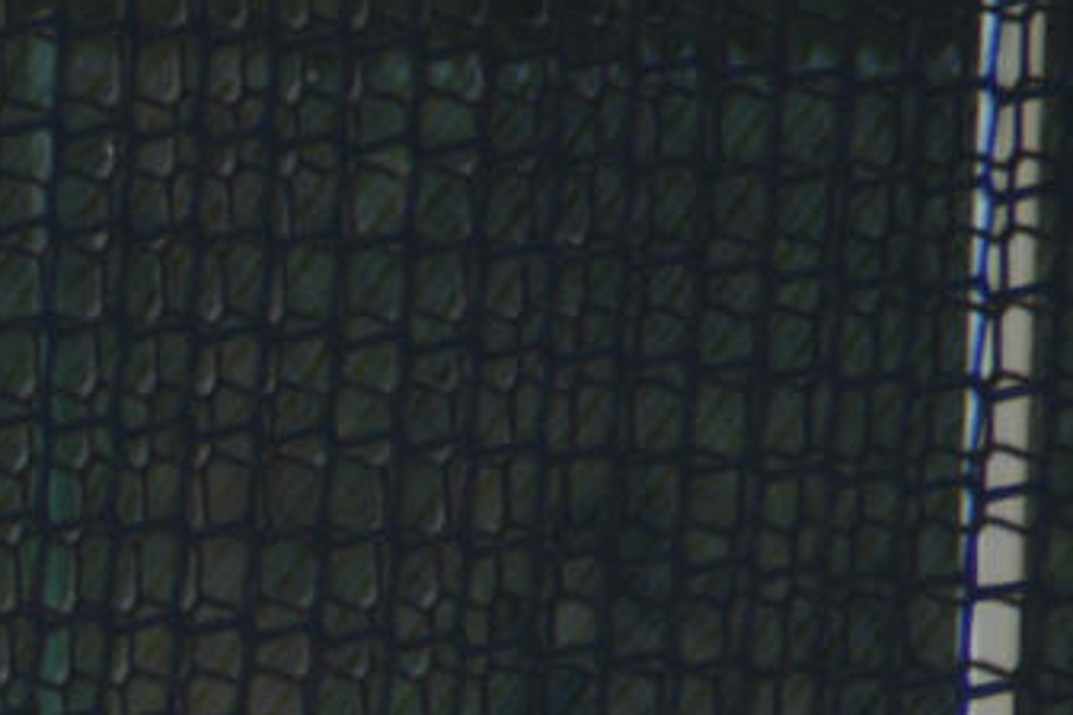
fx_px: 54570
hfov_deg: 1.1
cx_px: -1910
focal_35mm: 1831
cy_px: 1448
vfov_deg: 0.8
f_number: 6.3
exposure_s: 1/1000
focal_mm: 200
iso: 400
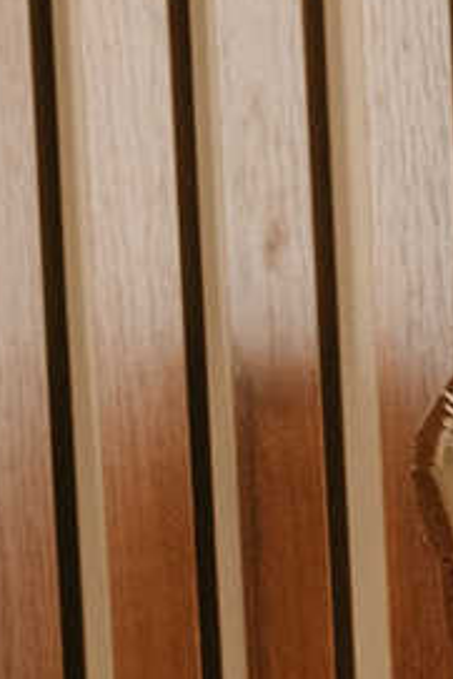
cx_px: 3326
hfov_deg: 3.1
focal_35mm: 375
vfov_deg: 5.2
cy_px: 2053
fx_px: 7069
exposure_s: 1/160
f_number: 3.5
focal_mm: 35
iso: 320
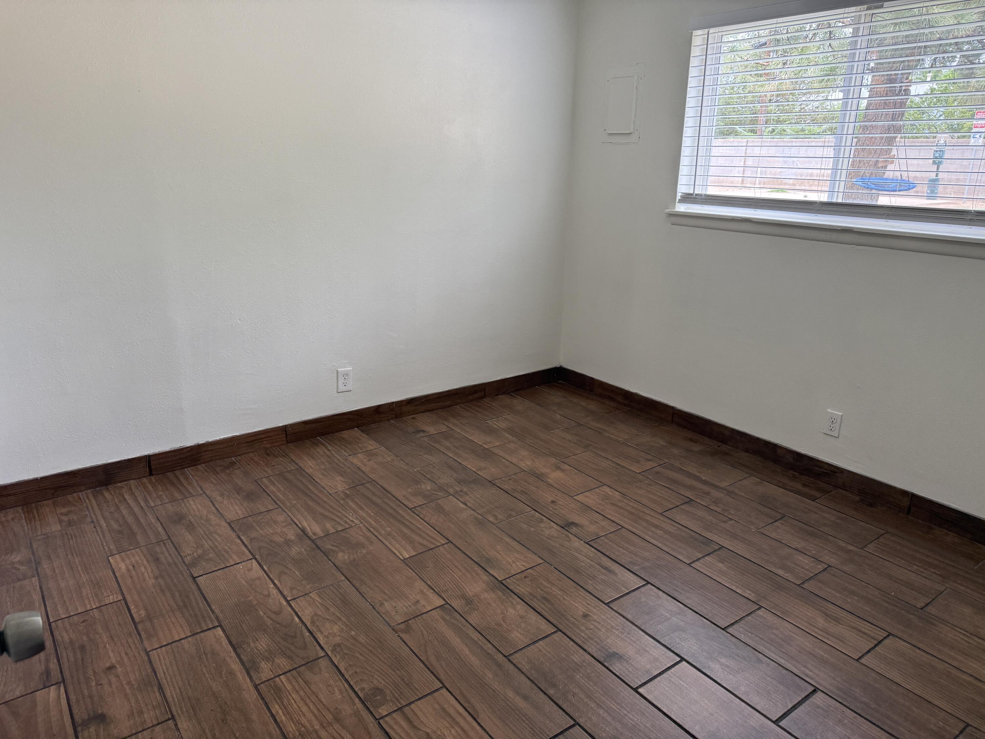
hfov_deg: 71.6
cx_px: 492
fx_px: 683
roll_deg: -0.6
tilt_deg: -17.2
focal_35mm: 24
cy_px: 370
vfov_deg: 56.8
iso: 200
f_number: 1.78
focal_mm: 6.76
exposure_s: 1/185
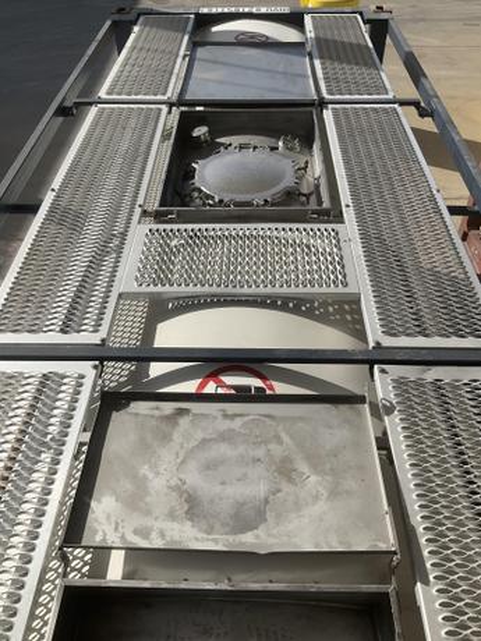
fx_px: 537
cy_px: 320
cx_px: 240
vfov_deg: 61.7
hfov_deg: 48.2
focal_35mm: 29
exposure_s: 1/2538
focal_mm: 3
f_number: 1.8
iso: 25
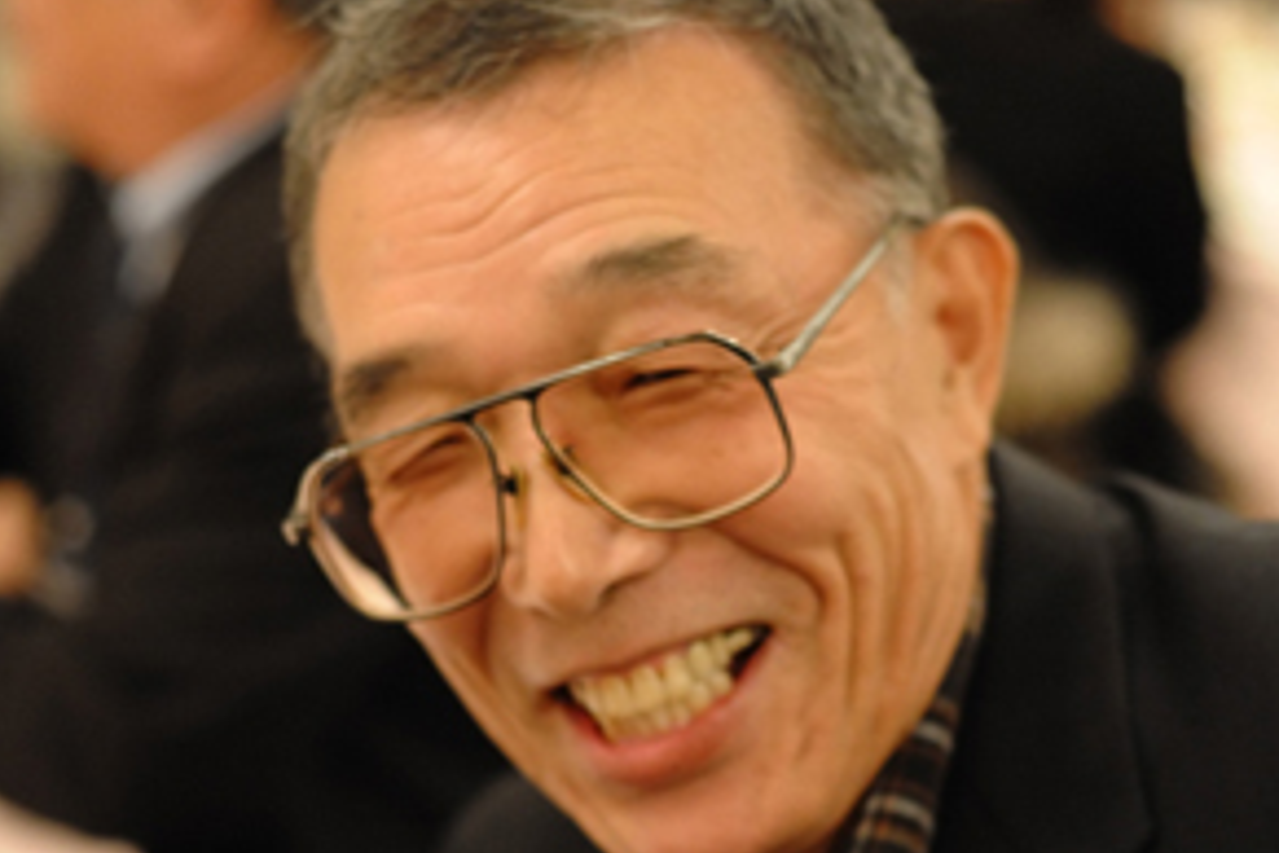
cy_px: 730
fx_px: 3908
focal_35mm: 110
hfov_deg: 18.6
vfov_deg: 12.4
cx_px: 655
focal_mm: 50
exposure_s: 1/100
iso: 2200
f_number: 2.8
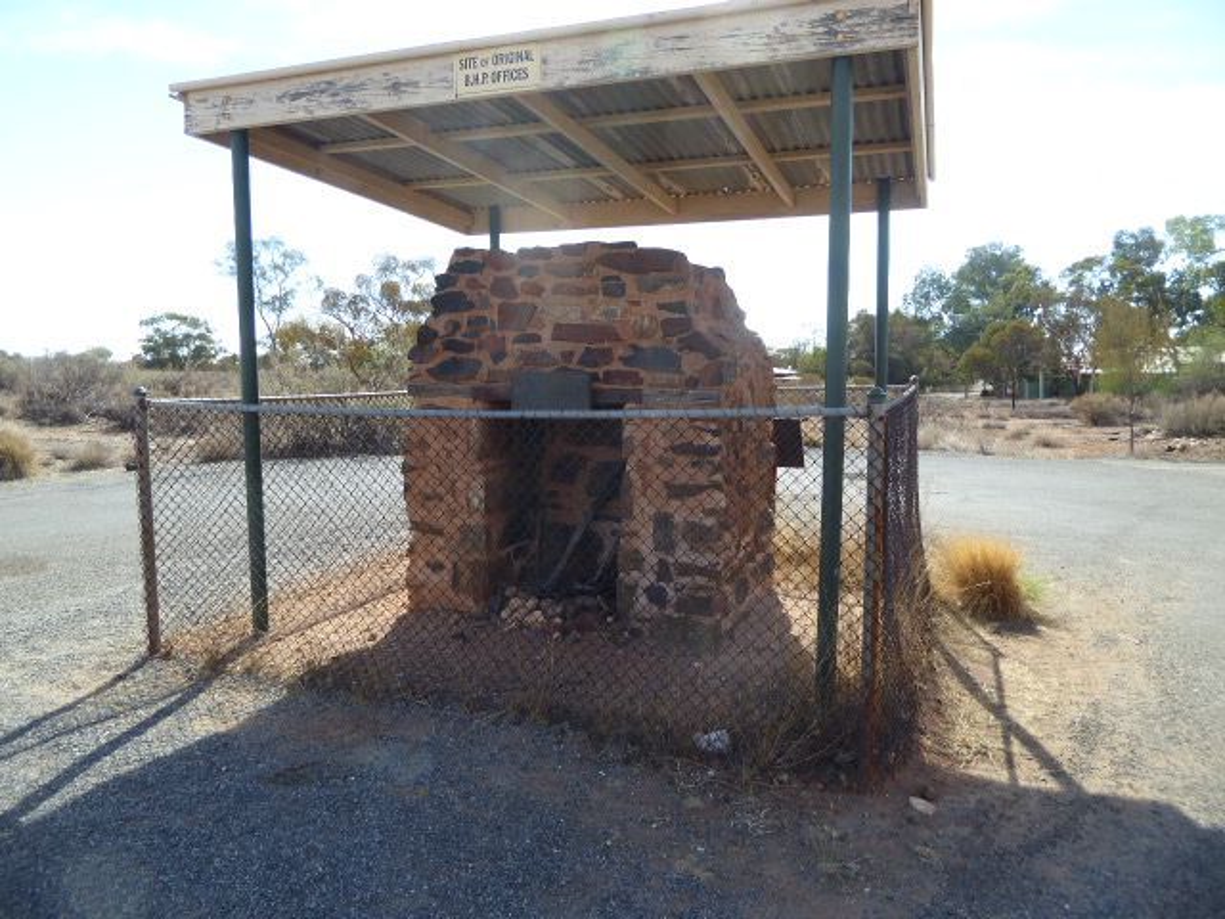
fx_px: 885
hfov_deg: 69.4
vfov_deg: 54.9
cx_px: 612
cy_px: 460
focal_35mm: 25
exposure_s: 1/320
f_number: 3.3
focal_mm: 4.3
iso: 80
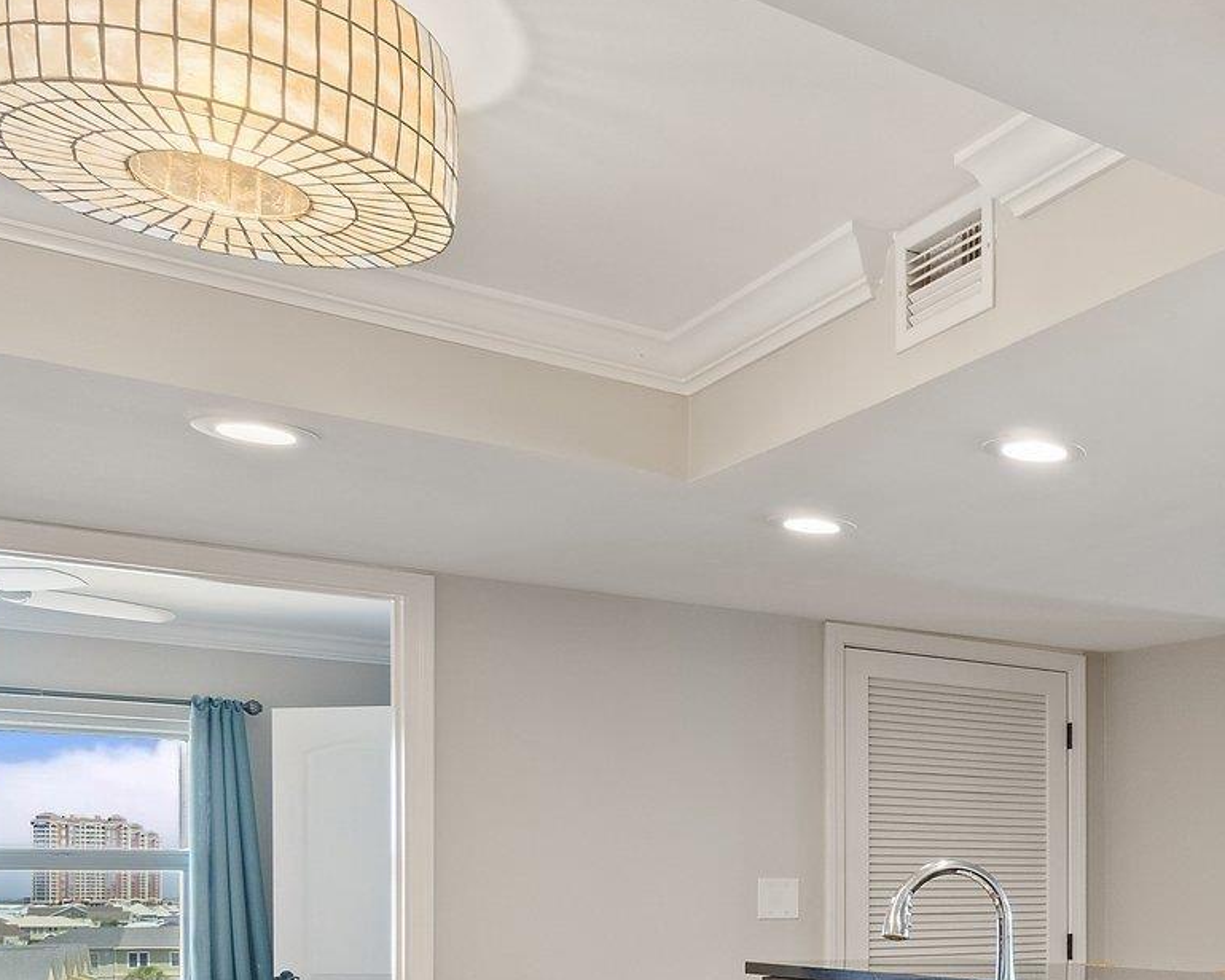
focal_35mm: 41
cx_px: 1432
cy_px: 874
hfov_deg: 35.9
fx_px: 1495
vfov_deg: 34.4
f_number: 8
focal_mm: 11
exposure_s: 1/4
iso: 500
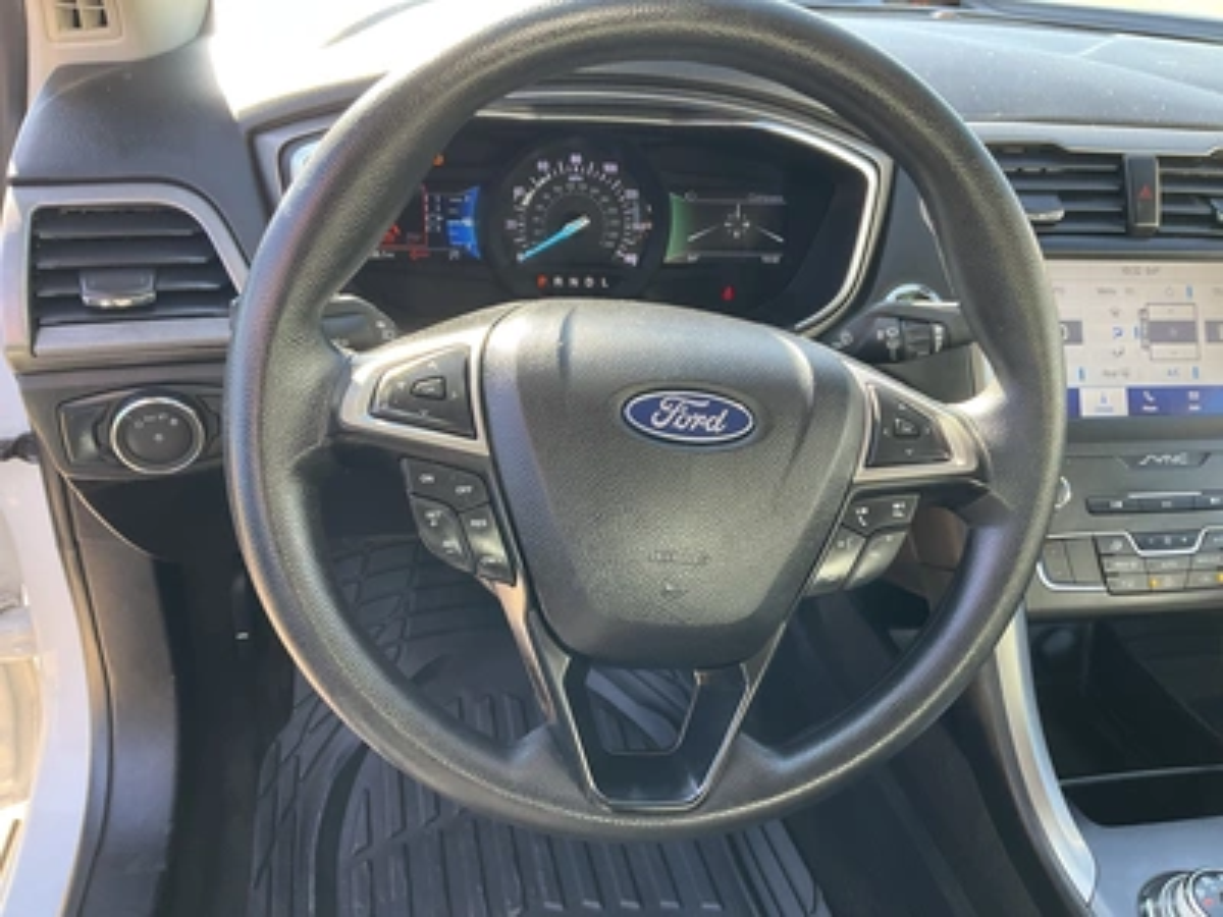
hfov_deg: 61.7
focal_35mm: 29
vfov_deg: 48.2
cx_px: 612
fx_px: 1025
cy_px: 458
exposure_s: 1/96
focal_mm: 3
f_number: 1.8
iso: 64
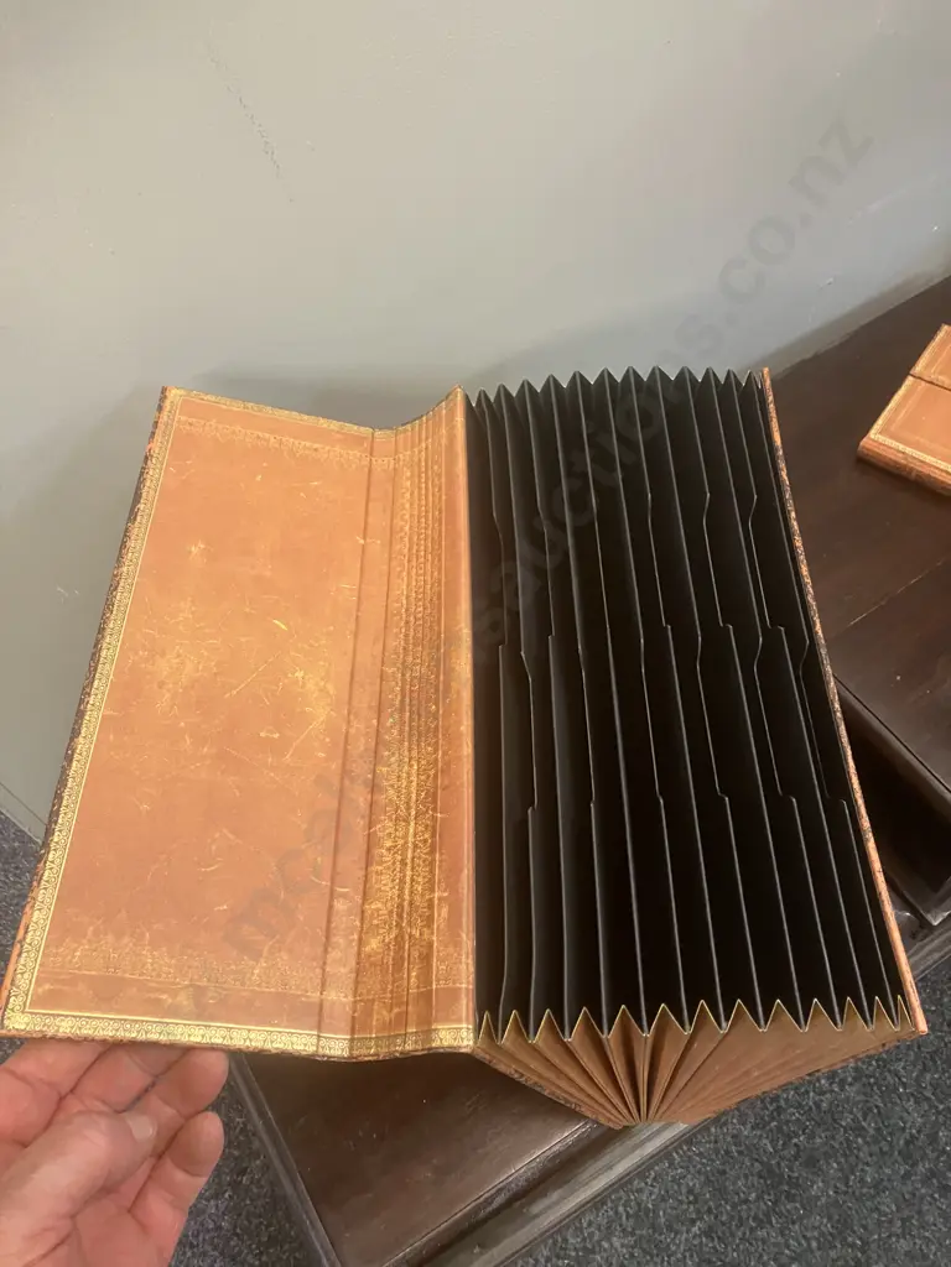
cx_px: 476
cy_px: 634
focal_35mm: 28
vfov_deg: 63.4
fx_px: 1026
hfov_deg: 49.7
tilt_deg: -55.8
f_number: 1.8
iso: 320
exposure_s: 1/50
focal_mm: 3.99
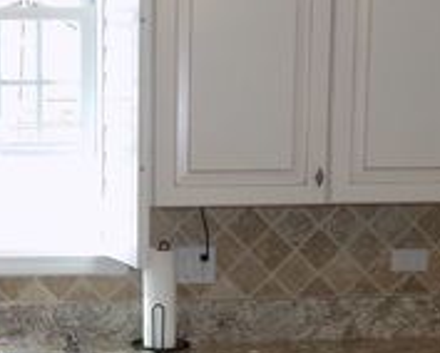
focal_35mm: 81
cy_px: 331
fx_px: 1056
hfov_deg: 22.8
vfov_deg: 18.6
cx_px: 17
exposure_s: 1/30
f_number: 3.1
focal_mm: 4
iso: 125
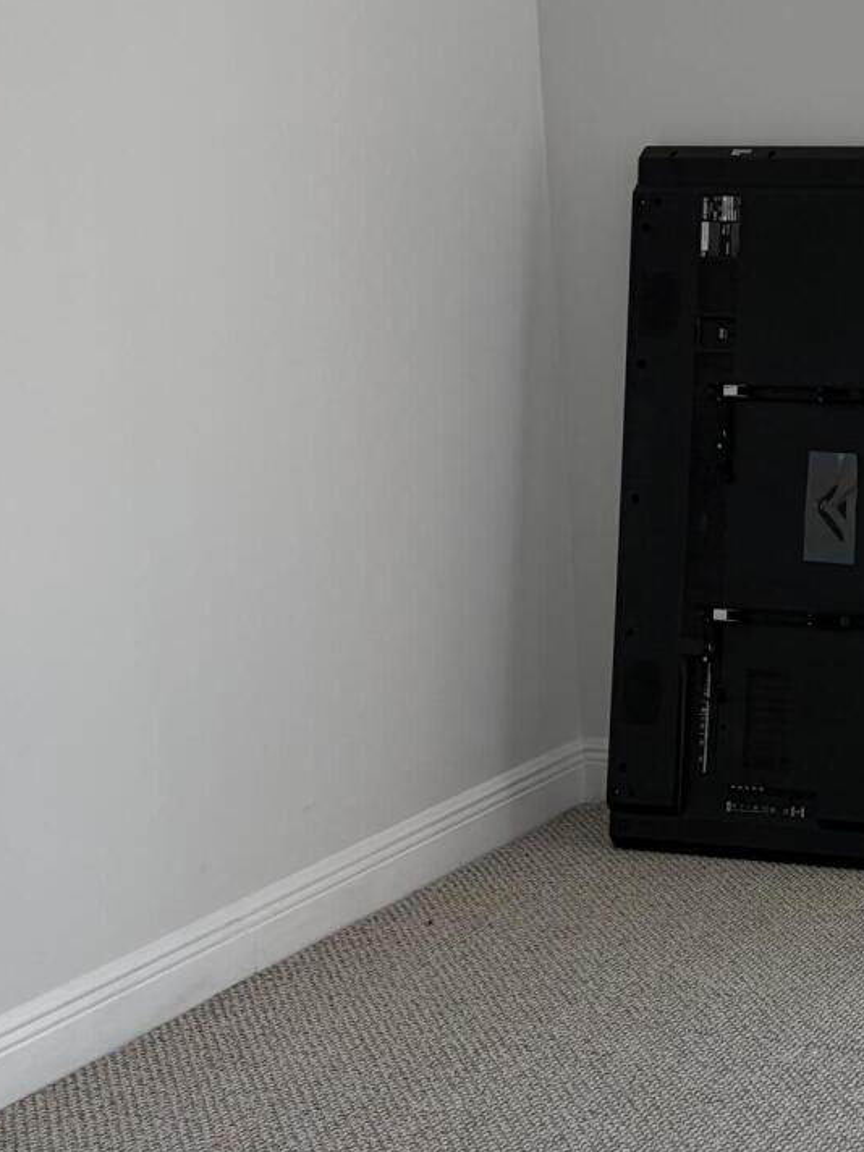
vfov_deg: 26.7
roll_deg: +0.3
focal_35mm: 73
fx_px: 2429
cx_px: 1141
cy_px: 602
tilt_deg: -11.6
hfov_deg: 18.7
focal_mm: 5.96
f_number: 1.6
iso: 50
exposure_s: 1/204
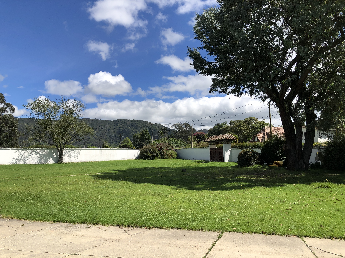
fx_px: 279
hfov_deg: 63.4
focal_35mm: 28
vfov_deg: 49.7
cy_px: 129
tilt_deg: +4.1
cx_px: 172
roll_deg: +0.4
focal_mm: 3.99
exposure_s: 1/2000
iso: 20
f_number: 1.8
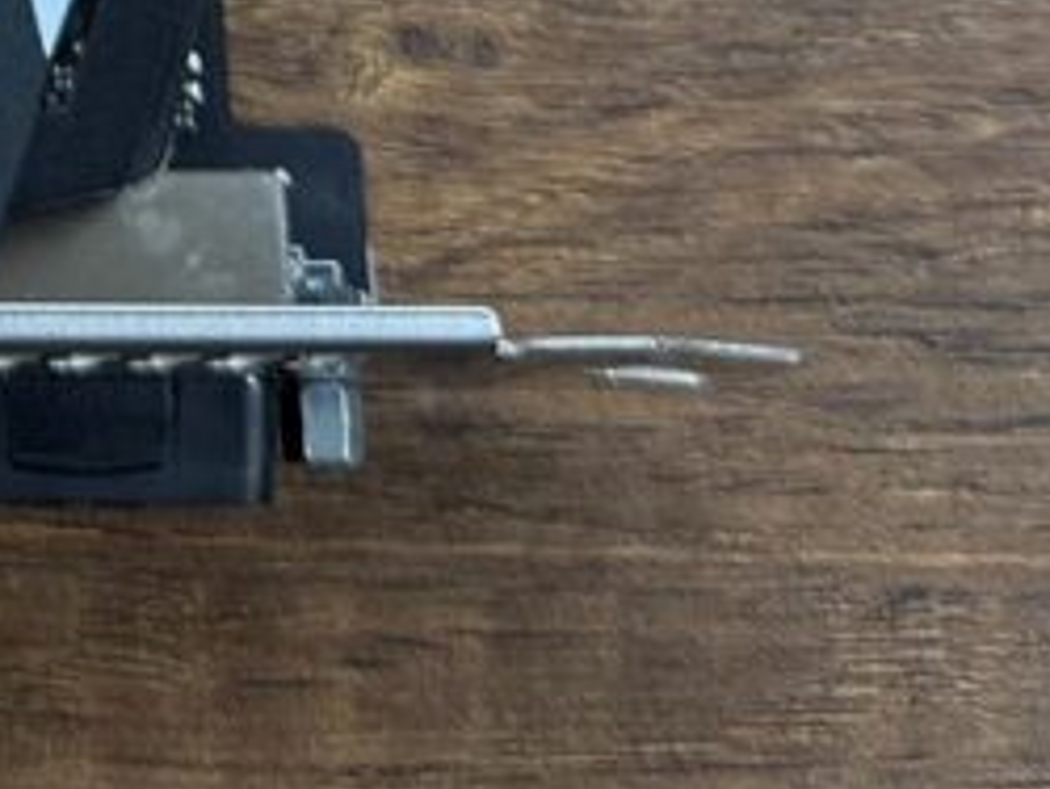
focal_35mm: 115
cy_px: -907
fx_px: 3492
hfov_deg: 16.0
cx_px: -391
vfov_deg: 11.4
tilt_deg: -68.4
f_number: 1.78
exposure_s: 1/50
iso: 160
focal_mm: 6.76
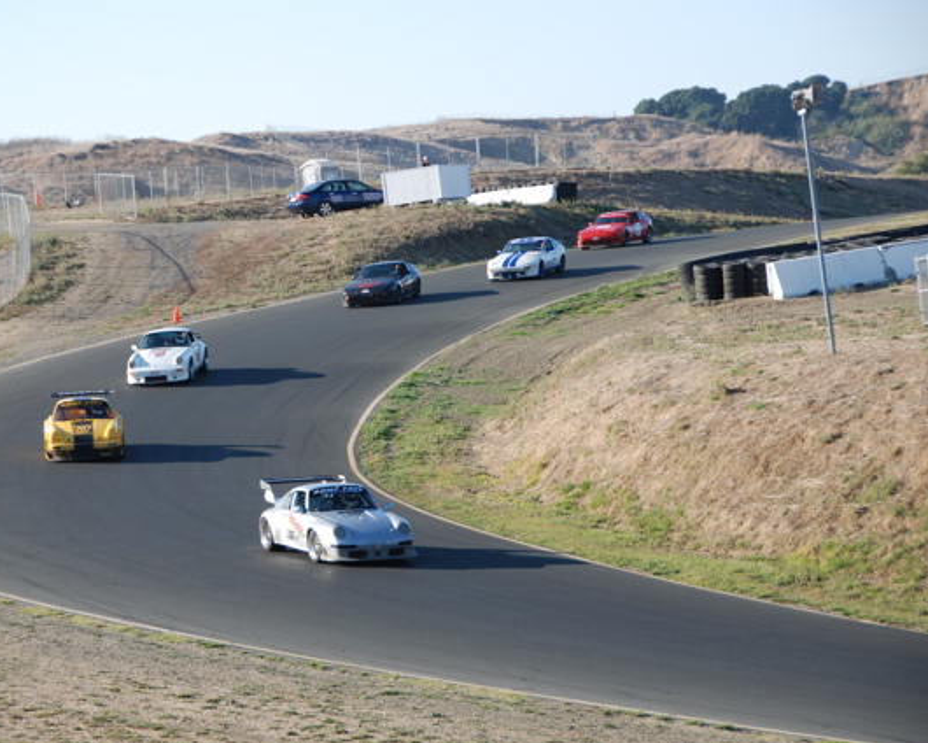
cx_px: 400
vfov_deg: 9.6
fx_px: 4437
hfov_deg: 11.9
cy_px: 373
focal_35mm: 162
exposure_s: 1/500
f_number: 5.6
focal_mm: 95
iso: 200
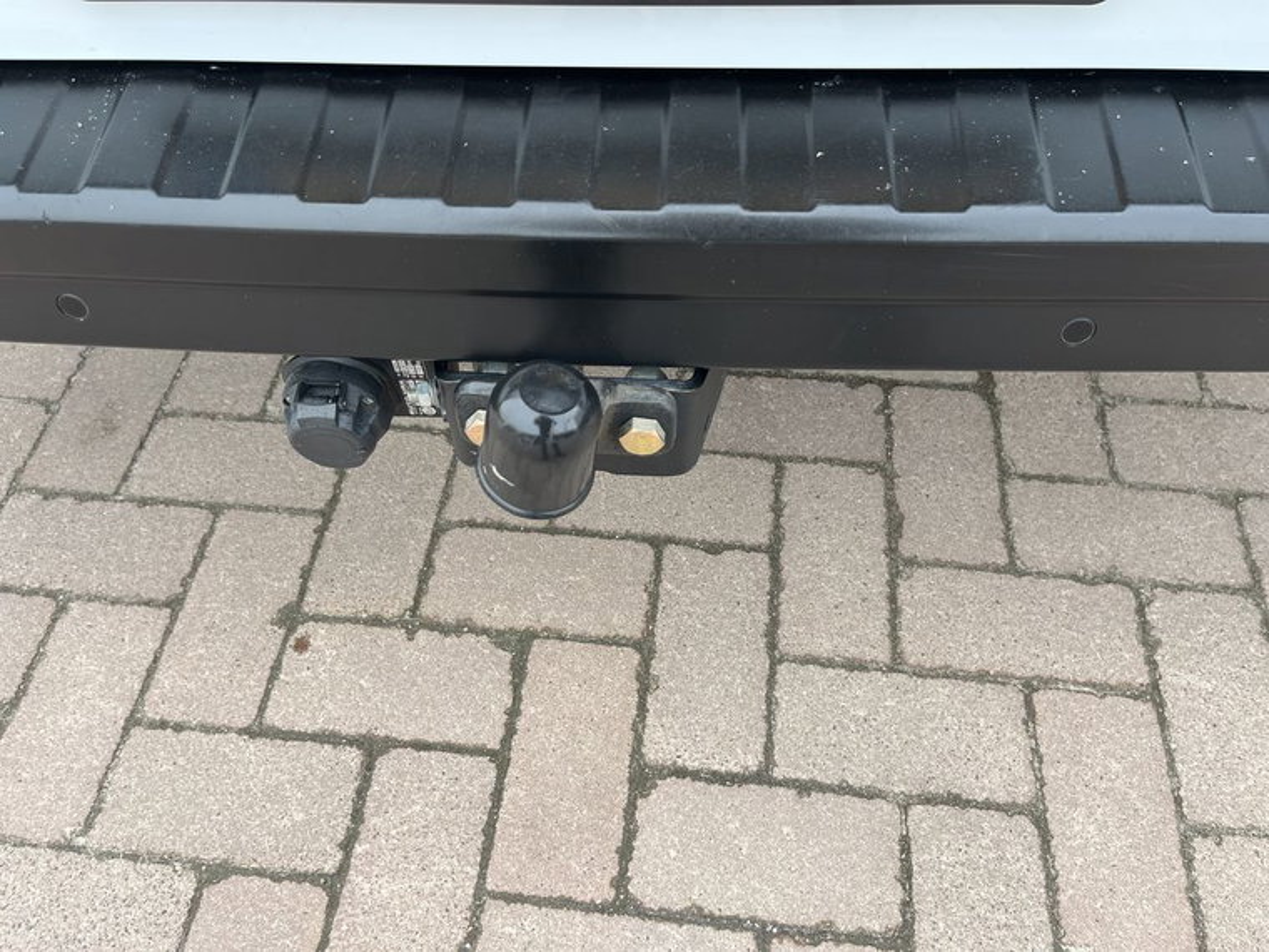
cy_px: 476
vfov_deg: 53.1
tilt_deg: -53.7
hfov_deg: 67.3
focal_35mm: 26
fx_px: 953
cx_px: 634
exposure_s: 1/388
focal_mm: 5.1
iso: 50
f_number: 1.6
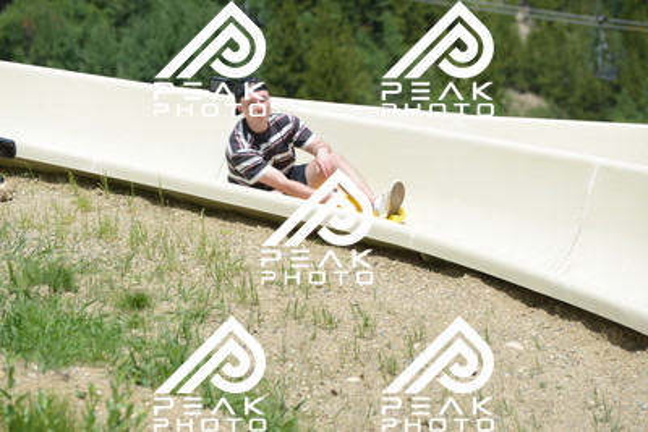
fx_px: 3511
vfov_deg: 7.0
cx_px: 324
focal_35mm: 195
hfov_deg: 10.5
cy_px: 216
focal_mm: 195
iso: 360
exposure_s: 1/1250
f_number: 6.3
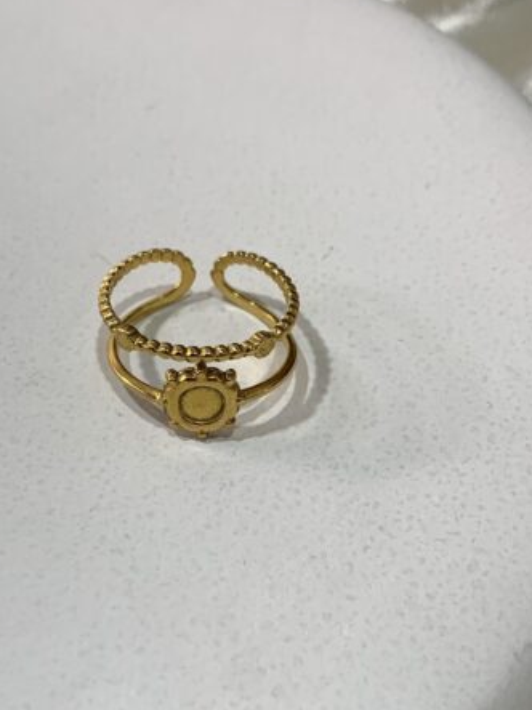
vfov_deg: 40.2
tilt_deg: -60.2
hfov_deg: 30.7
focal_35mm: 47
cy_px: 442
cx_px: 199
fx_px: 964
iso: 80
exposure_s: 1/100
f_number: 1.8
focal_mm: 4.25
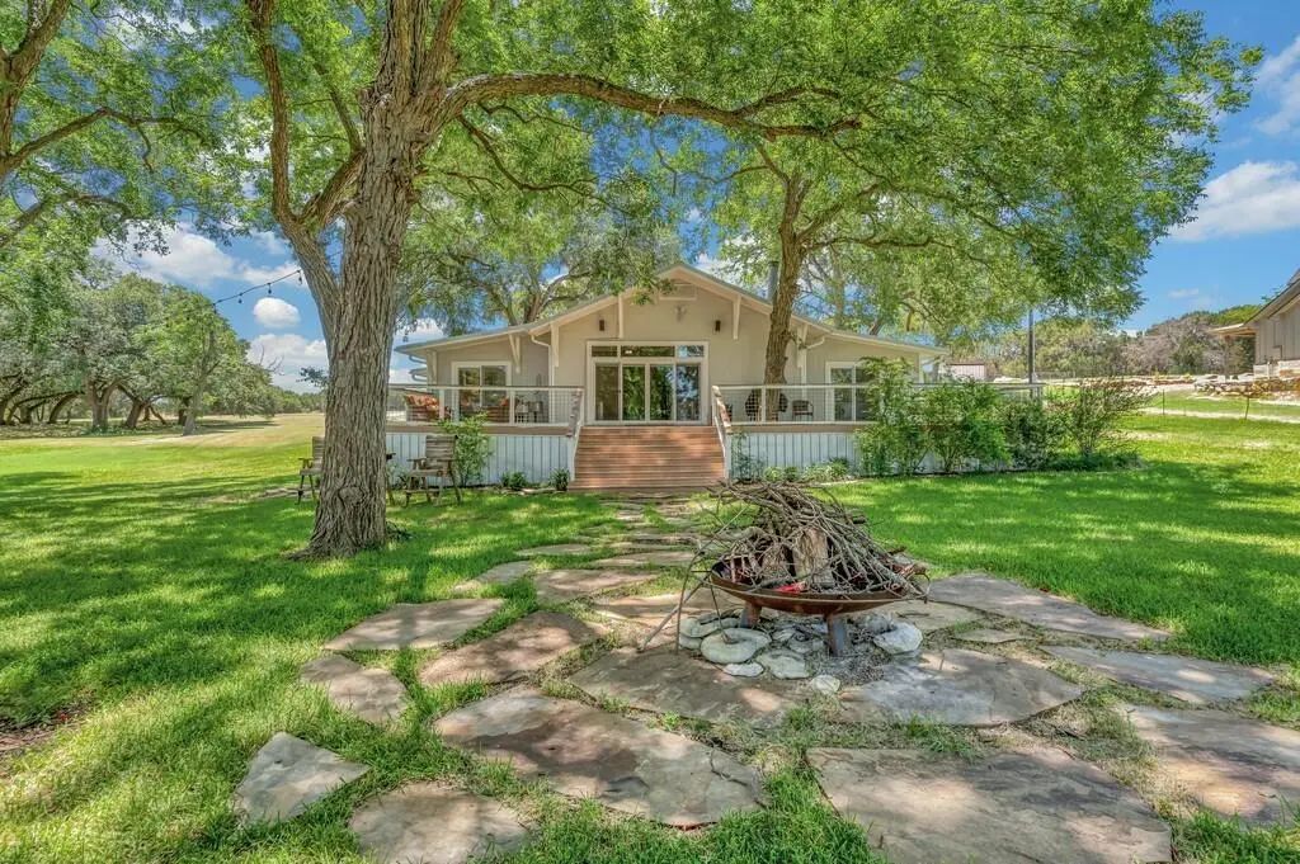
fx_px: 631
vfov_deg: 68.8
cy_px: 432
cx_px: 650
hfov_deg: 91.7
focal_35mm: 18
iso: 50
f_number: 8
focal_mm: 17.5
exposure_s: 1/25
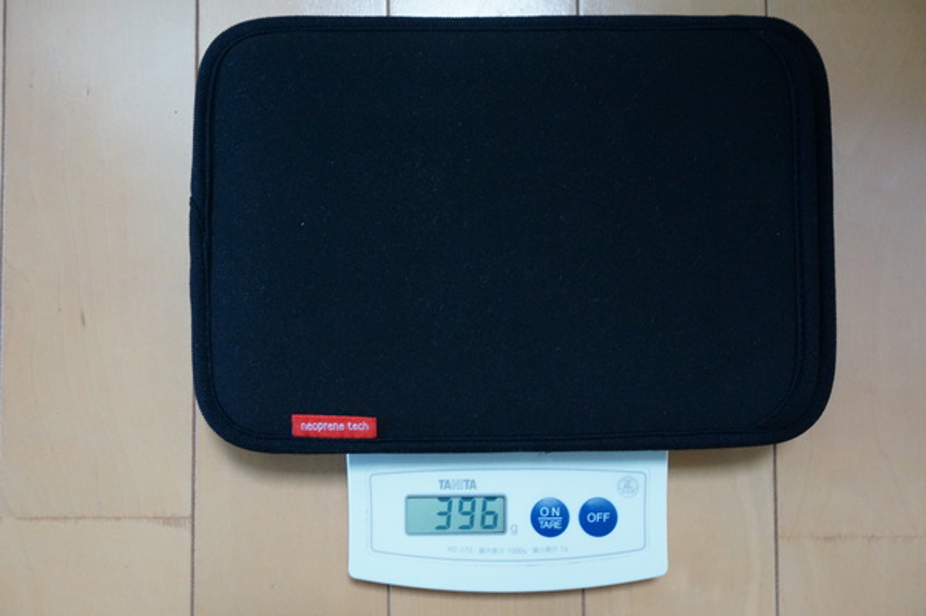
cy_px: 308
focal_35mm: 44
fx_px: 1118
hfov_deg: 45.0
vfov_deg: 30.8
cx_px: 463
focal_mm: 29
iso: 3200
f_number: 9
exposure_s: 1/20
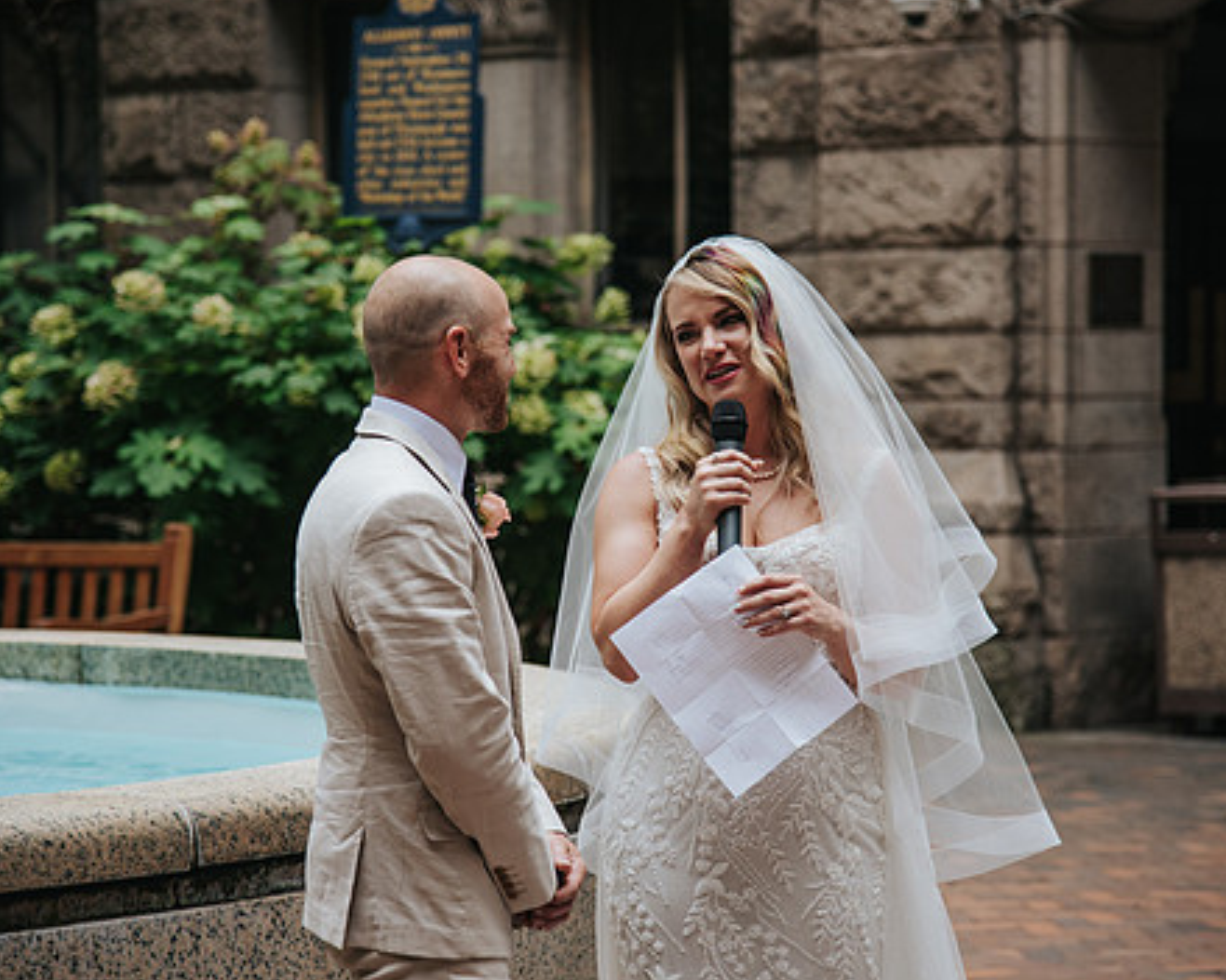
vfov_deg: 12.4
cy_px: 476
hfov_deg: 15.5
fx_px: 4498
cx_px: 600
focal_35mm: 124
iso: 360
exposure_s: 1/500
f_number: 4
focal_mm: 100
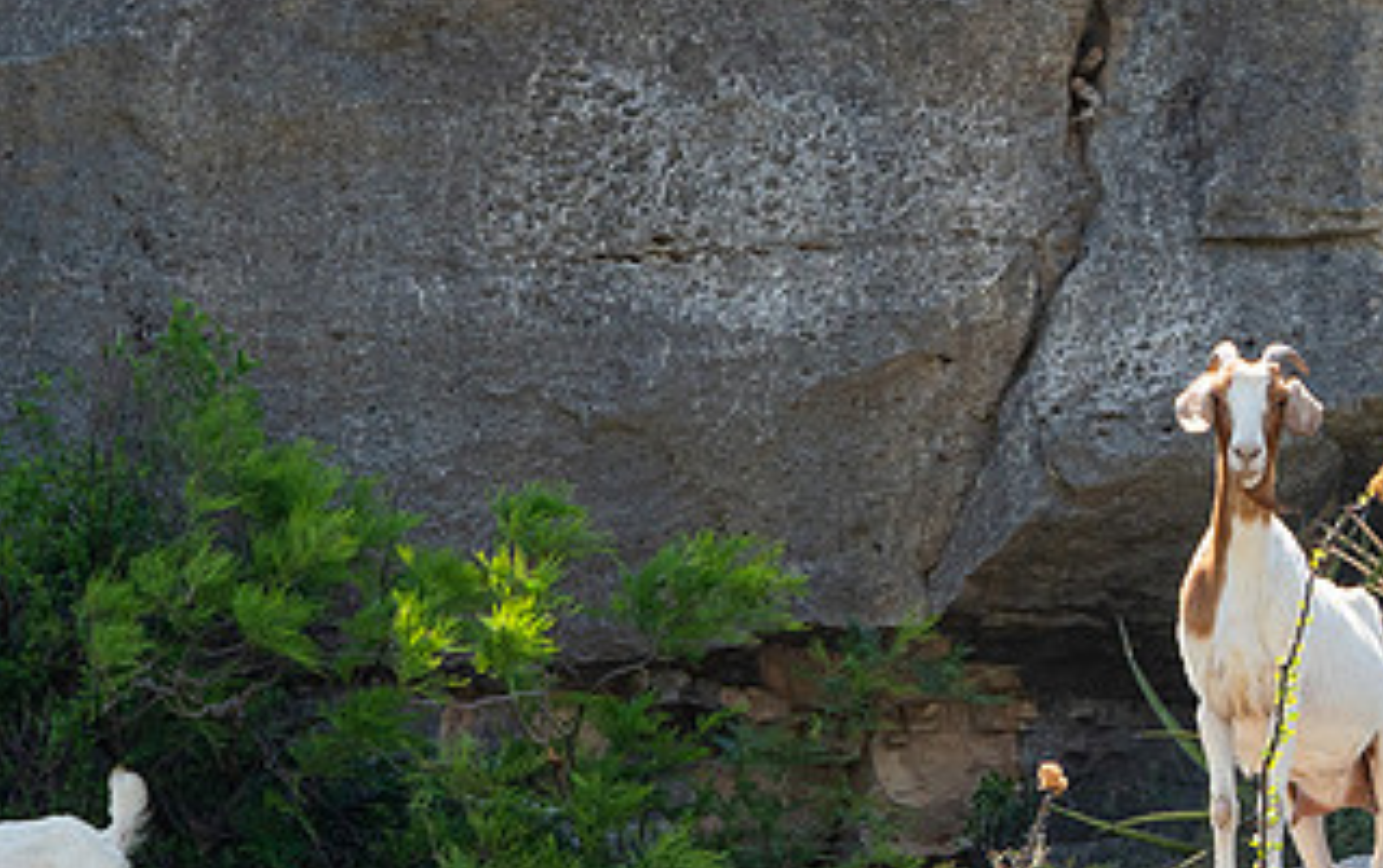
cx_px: 1032
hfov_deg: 2.2
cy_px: 580
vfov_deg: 1.4
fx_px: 35442
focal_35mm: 939
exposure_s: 1/640
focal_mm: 150
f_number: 5
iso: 200
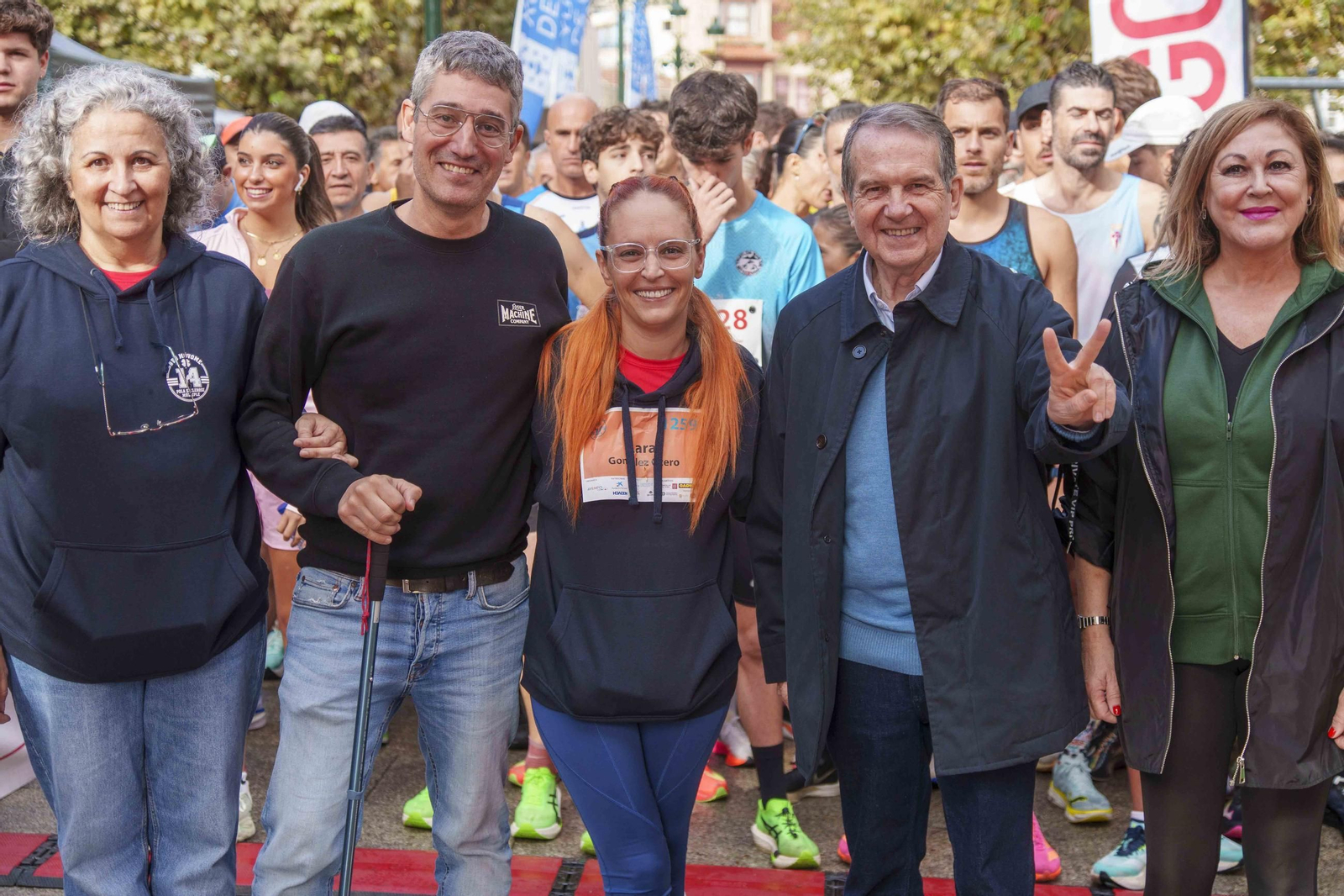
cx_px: 672
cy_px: 448
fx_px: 1959
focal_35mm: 52
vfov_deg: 25.7
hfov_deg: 37.9
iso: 200
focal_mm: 35
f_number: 2.8
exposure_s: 1/640
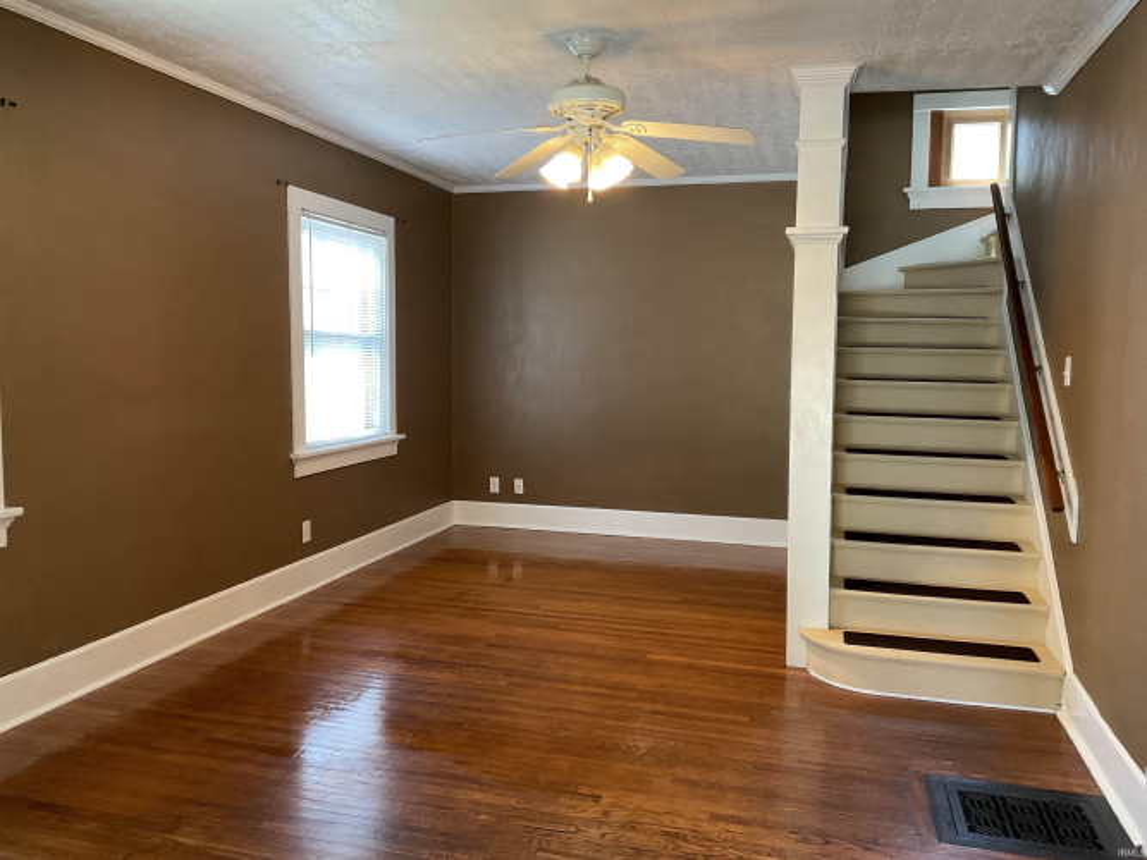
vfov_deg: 48.2
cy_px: 430
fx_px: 961
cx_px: 574
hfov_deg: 61.7
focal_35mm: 29
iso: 125
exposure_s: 1/60
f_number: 1.8
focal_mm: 3
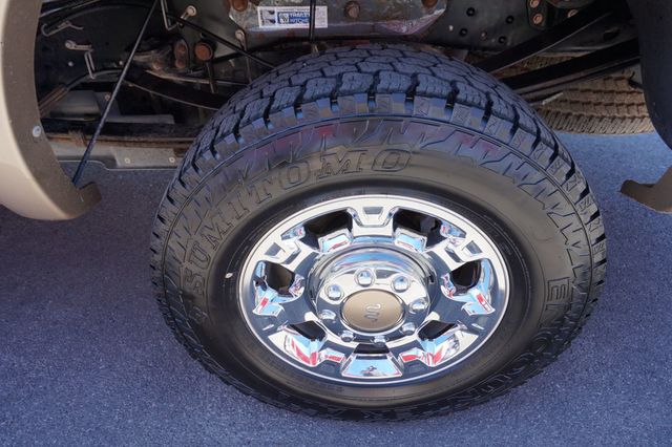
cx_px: 336
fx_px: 448
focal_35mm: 24
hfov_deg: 73.8
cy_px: 224
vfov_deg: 53.1
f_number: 5
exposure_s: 1/80
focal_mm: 16
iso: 100
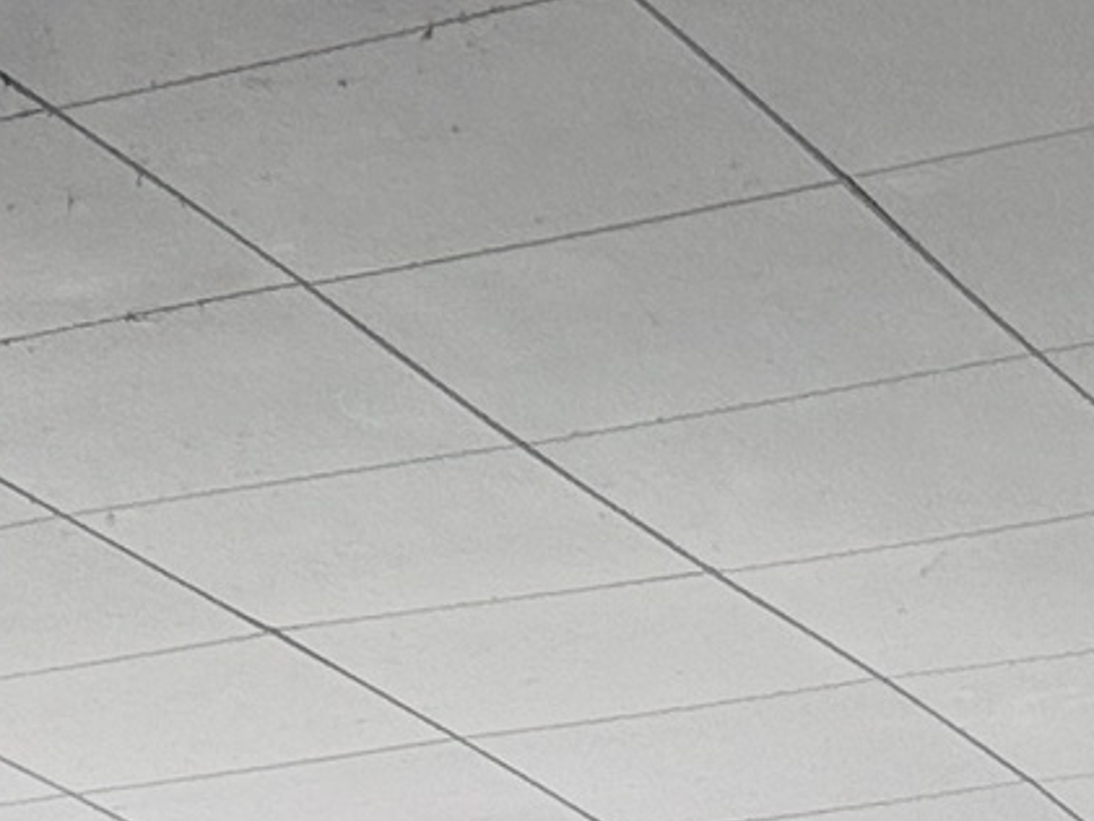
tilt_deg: -6.9
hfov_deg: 10.3
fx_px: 5532
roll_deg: -1.8
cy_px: 2868
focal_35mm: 175
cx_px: -1198
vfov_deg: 7.1
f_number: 1.78
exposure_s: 1/154
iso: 80
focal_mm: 6.76
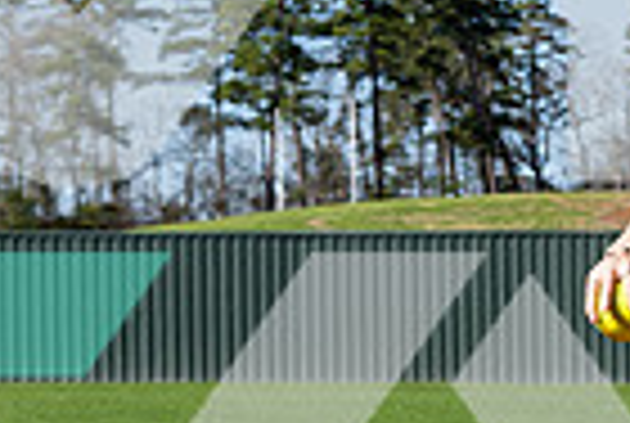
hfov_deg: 10.8
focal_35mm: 186
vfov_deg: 7.4
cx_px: 846
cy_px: 493
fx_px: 3262
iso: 100
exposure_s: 1/800
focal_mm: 45
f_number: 5.6
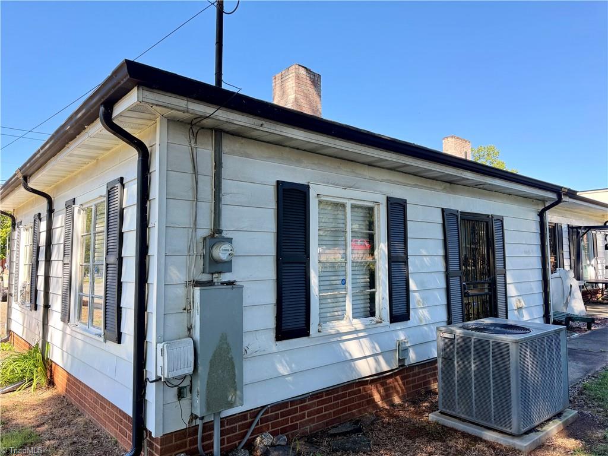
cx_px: 304
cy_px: 228
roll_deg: +0.7
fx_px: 422
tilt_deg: +4.0
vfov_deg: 56.8
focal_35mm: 24
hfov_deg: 71.6
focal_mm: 6.76
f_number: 1.78
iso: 100
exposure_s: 1/335
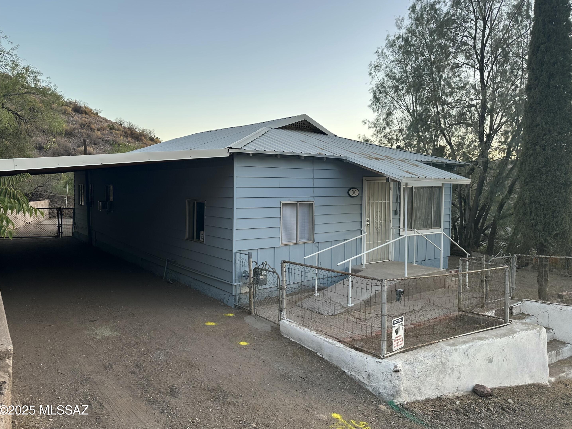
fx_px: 413
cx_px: 295
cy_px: 207
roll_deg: -0.6
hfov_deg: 69.4
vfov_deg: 54.9
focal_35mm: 25
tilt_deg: -2.6
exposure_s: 1/127
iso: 64
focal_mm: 6.86
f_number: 1.78
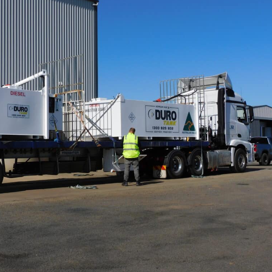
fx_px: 480
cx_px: 108
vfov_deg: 31.6
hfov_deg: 31.5
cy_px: 136
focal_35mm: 54
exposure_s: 1/1600
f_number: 5
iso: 125
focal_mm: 8.1
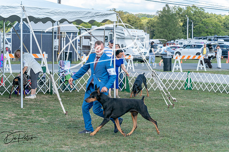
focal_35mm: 103
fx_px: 655
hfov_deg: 19.8
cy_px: 76
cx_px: 114
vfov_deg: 13.3
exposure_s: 1/1600
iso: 800
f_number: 4.5
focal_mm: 103
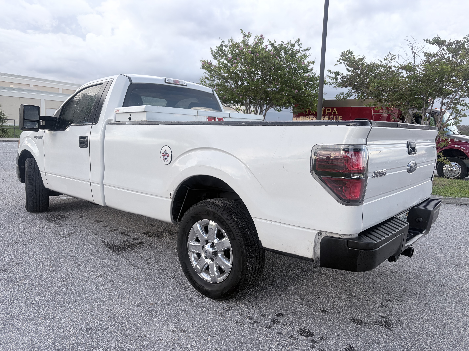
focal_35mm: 26
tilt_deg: -6.3
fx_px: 352
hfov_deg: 67.3
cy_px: 176
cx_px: 234
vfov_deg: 53.1
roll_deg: -3.0
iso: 50
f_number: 1.6
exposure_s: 1/801
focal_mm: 5.96
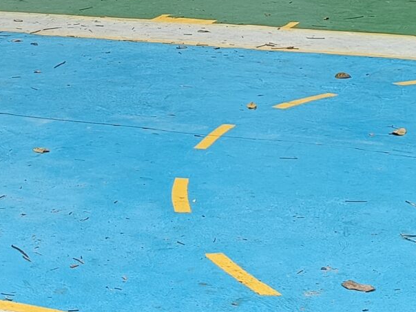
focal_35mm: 106
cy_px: -20
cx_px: 107
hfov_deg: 18.4
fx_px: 1274
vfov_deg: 13.7
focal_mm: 4.7
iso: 50
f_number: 1.7
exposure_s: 1/450
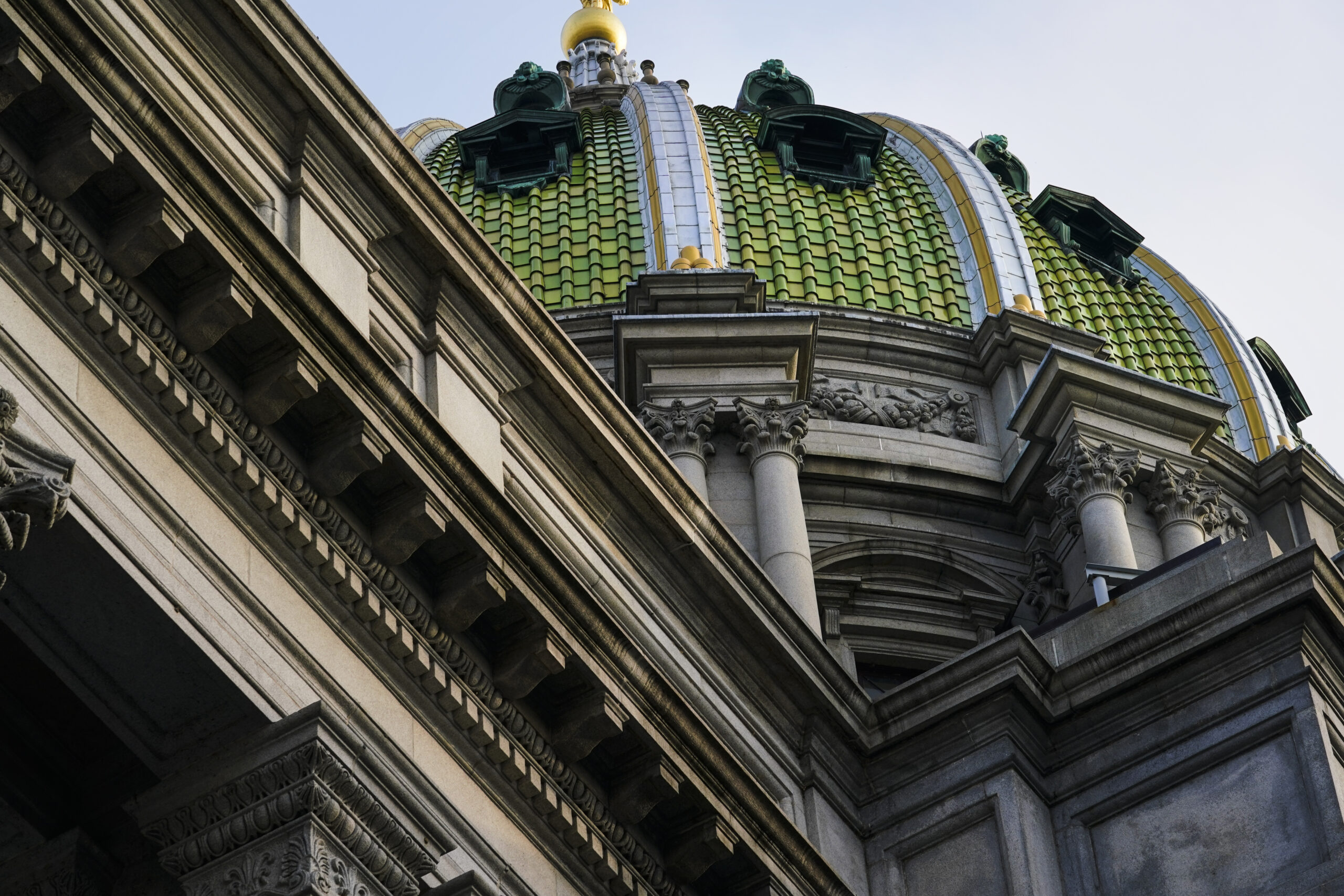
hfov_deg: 16.7
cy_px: 448
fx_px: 4592
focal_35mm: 123
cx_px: 672
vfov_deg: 11.1
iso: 250
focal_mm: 123
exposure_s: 1/200
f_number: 11
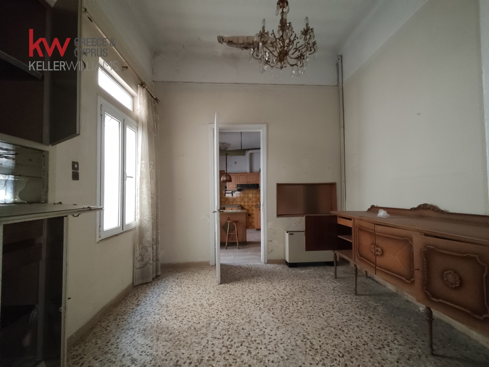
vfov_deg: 81.7
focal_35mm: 15
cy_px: 184
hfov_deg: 98.2
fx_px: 212
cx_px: 244
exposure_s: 1/20
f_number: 2.2
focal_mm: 1.67
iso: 500
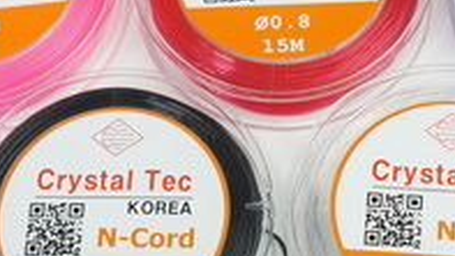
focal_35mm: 139
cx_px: 263
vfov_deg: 8.7
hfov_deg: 15.5
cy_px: -46
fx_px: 1673
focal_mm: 29
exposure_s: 1/60
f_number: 4.5
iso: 200
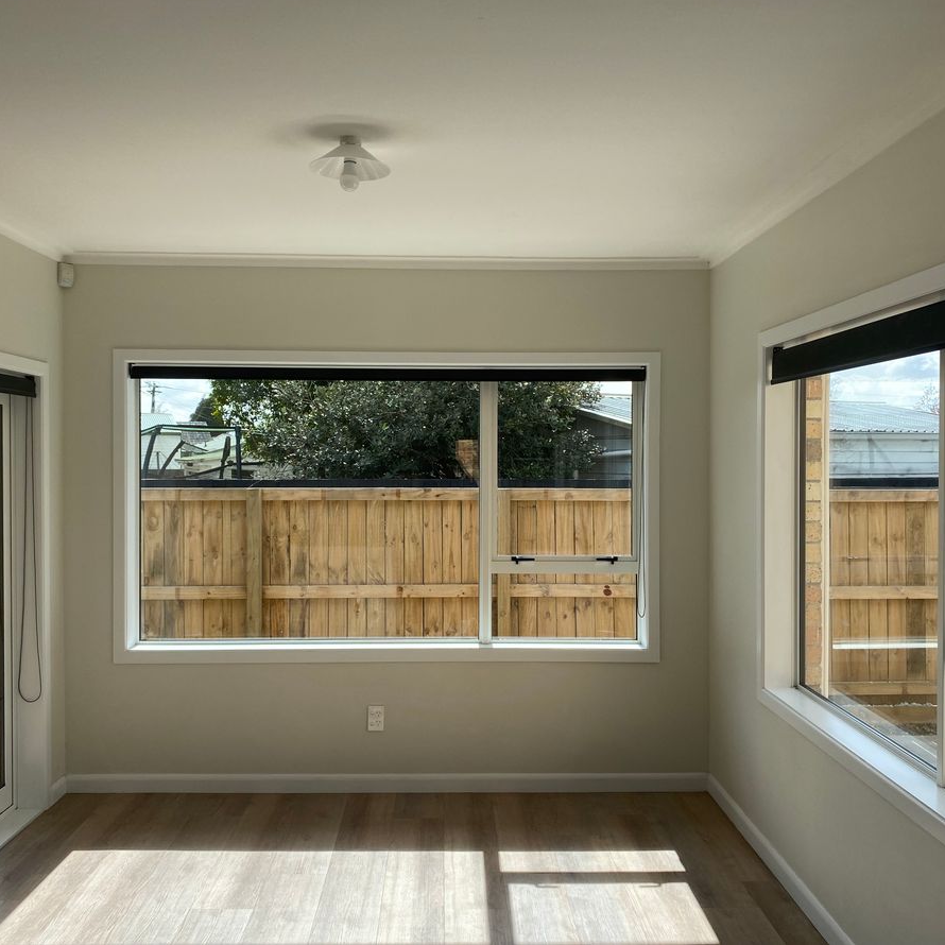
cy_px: 468
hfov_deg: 52.5
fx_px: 957
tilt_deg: -0.9
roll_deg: -0.4
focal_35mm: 31
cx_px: 464
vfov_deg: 52.5
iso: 32
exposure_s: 1/1232
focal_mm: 4.25
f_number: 1.8
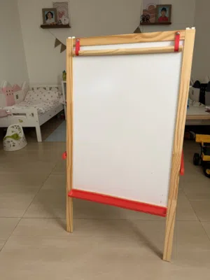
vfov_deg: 71.6
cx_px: 105
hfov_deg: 56.8
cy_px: 140
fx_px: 194
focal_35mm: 24
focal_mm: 6.76
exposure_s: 1/60
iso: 320
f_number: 1.78
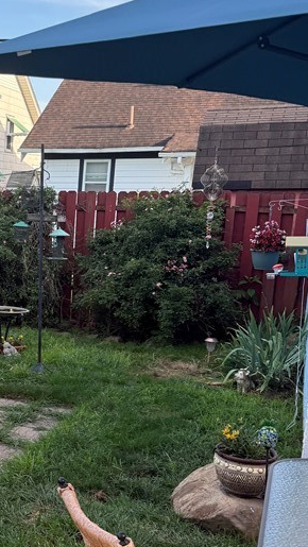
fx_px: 754
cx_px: -74
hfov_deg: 21.2
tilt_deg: -10.2
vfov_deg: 39.5
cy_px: 358
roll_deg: -2.5
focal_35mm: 52
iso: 100
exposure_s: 1/780
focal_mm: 6.76
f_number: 1.78
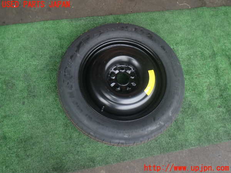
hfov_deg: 60.0
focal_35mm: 30
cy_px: 86
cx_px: 116
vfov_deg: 46.8
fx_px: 200
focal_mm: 5.4
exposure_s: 1/30
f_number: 6.3
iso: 200
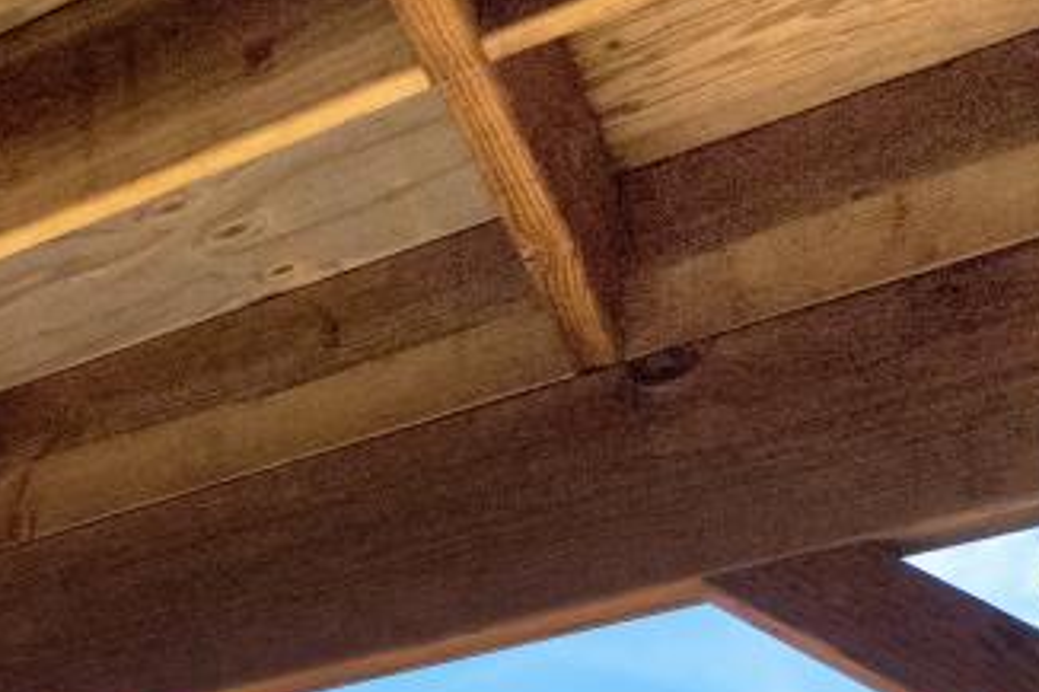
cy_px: 1416
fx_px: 1990
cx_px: -1039
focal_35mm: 69
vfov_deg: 15.4
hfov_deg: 18.7
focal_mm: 10
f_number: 8
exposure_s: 1/800
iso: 320
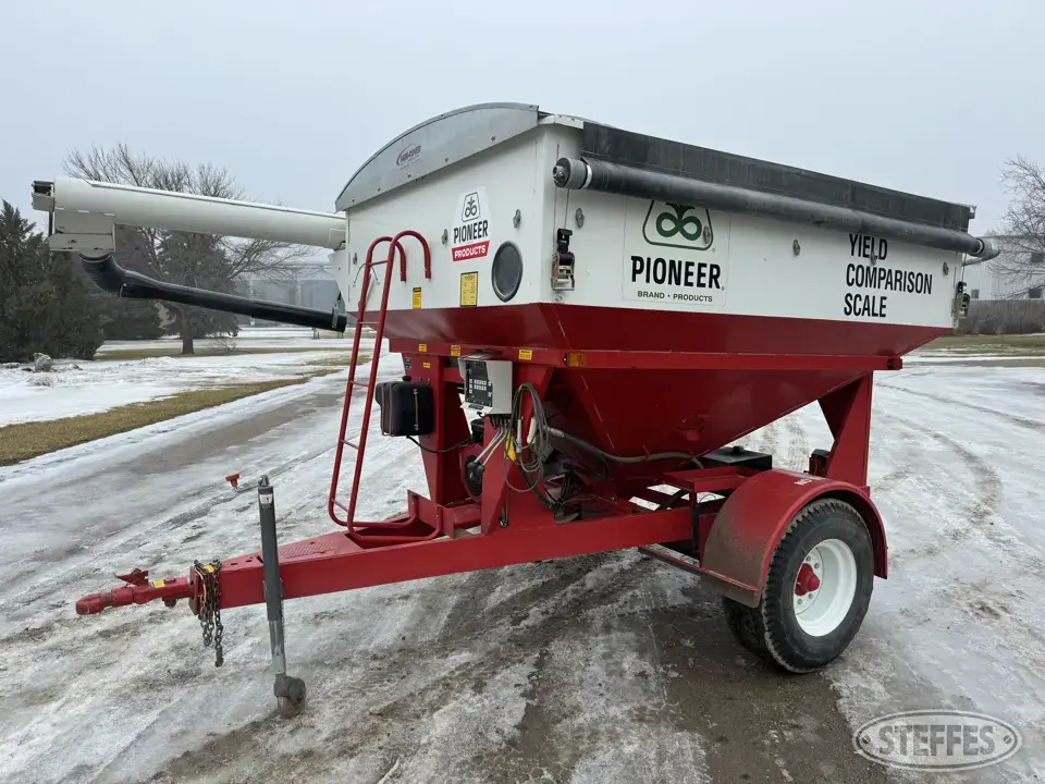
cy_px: 392
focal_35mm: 24
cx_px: 522
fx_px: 725
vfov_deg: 56.8
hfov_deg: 71.6
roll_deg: +1.3
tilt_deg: -5.3
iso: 80
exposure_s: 1/1597
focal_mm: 6.86
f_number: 1.78
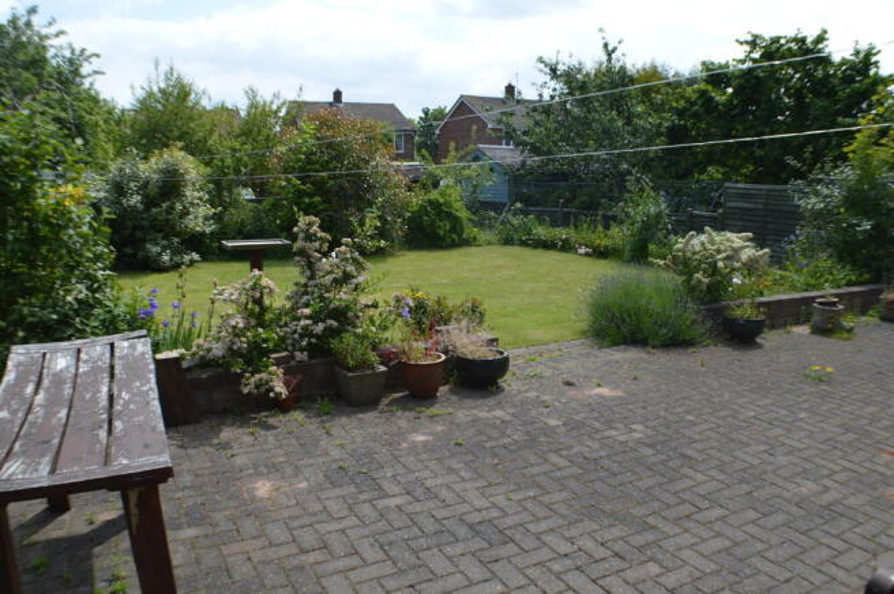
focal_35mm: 36
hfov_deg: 53.2
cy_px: 297
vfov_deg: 36.8
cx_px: 447
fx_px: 893
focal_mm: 24
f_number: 7.1
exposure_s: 1/200
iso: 100
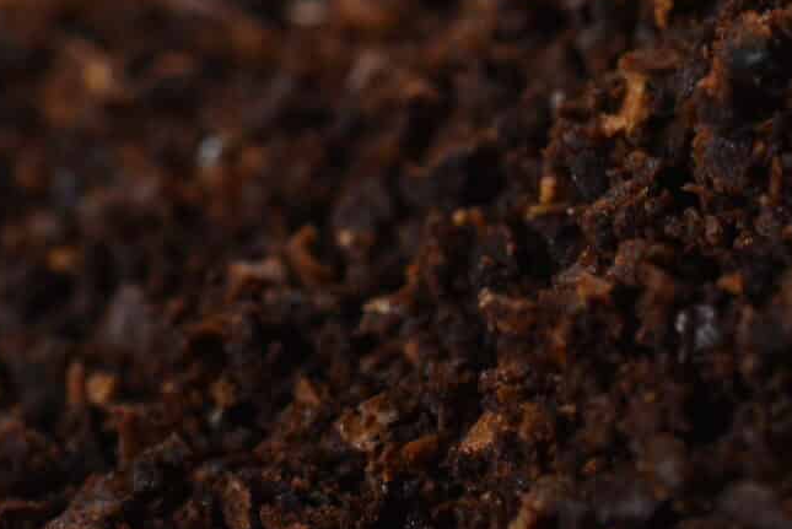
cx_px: 1460
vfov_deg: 3.8
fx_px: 7859
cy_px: -355
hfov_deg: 5.7
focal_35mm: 357
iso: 100
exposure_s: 1/125
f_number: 18
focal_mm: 90
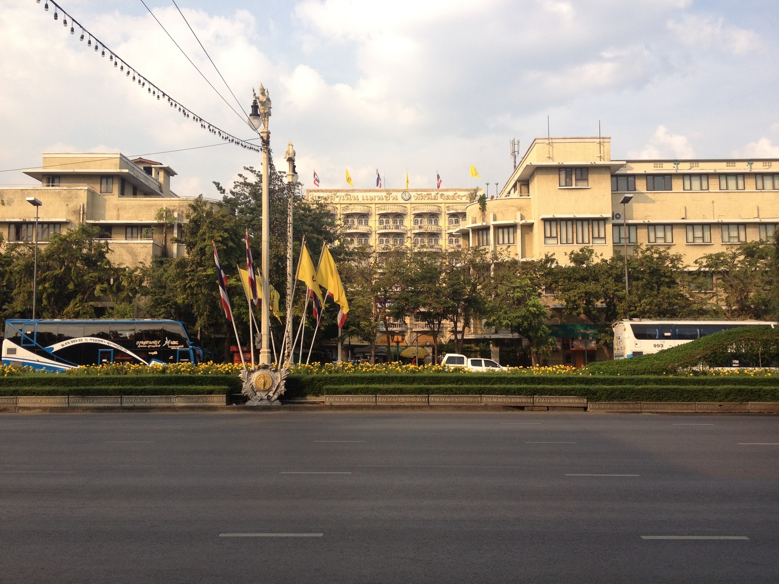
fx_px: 788
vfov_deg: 40.7
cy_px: 292
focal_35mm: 35
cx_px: 390
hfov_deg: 52.6
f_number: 2.4
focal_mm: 4.28
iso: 64
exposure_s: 1/800
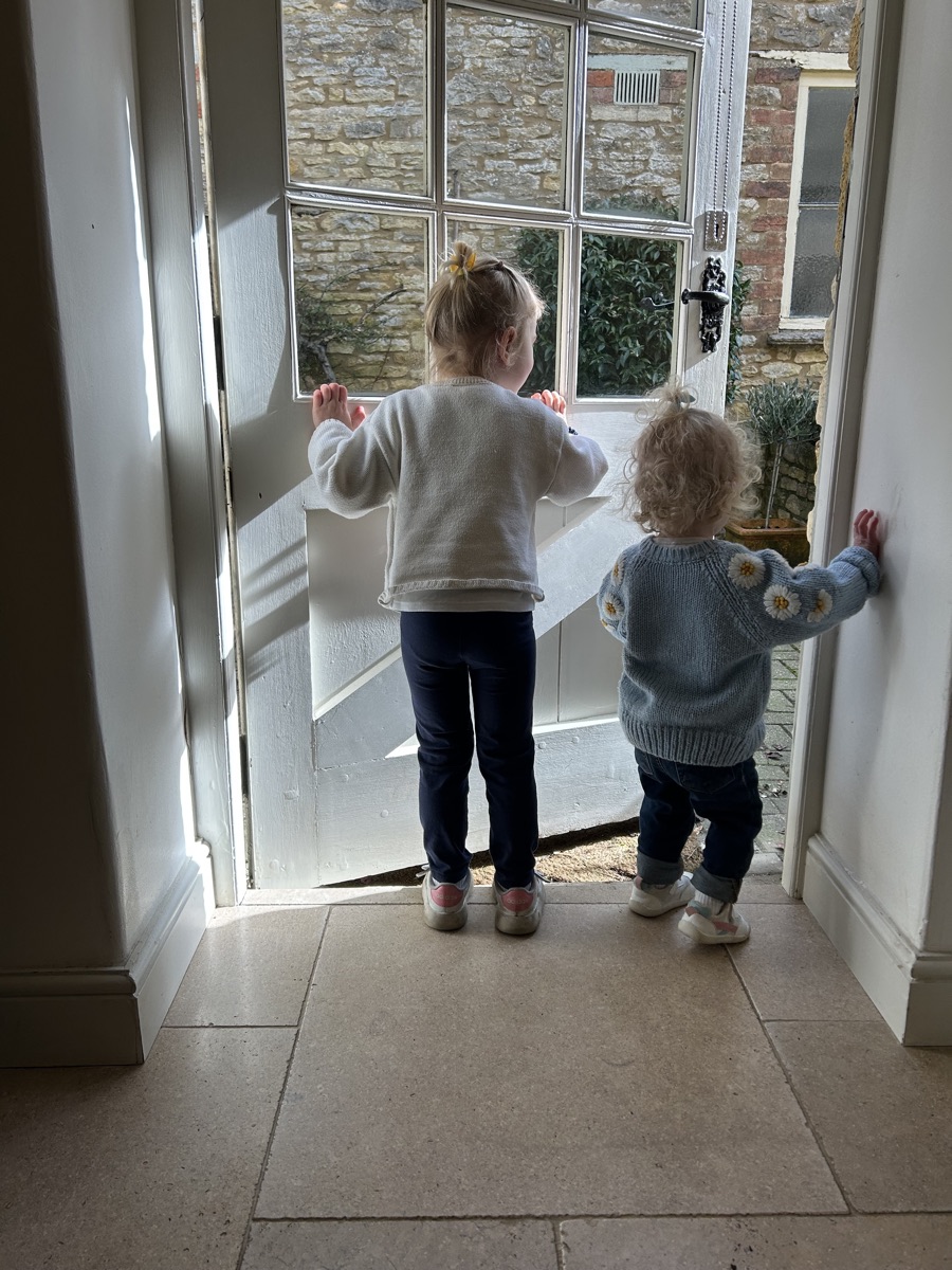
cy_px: 635
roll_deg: -0.4
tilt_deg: -14.1
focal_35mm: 26
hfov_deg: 53.1
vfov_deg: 67.3
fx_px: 953
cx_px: 476
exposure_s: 1/604
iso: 50
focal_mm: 5.7
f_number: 1.5
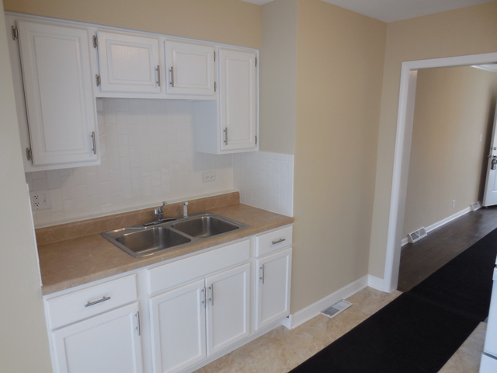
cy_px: 186
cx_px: 248
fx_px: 359
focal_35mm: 25
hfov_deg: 69.4
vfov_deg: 54.9
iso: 125
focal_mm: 4.5
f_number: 3.1
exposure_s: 1/30
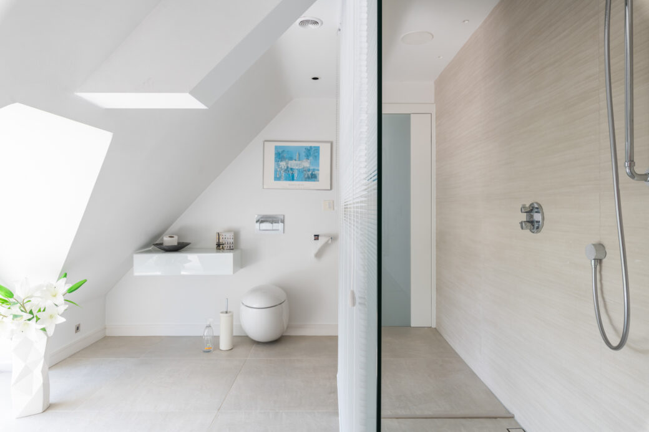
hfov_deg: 78.6
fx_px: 397
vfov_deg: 57.2
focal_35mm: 22
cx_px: 324
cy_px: 216
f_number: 8
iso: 200
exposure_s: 1/30
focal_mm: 22
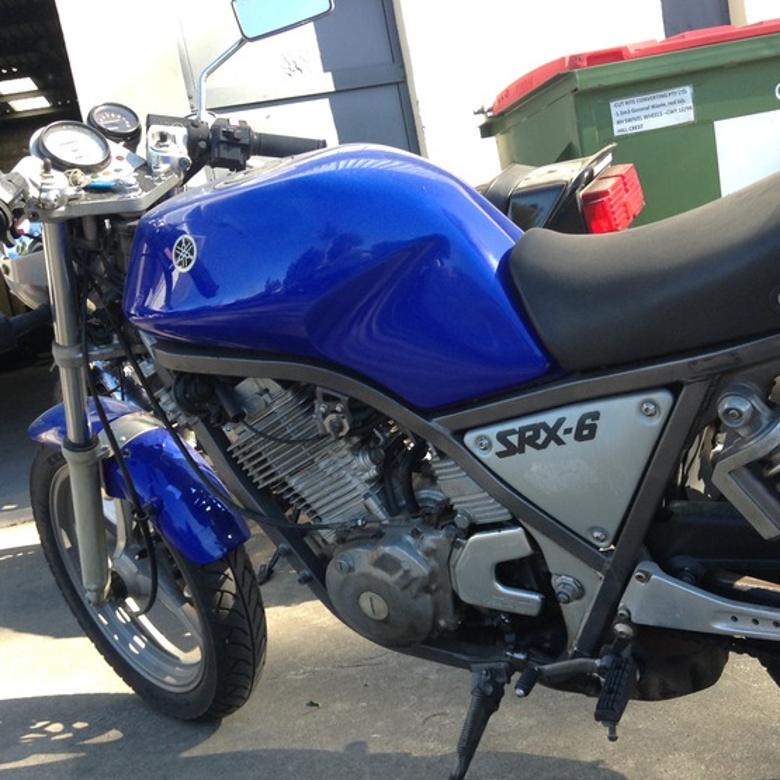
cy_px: 413
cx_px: 438
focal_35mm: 42
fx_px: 1071
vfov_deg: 40.0
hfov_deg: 40.0
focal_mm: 3.3
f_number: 2.4
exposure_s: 1/148
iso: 25
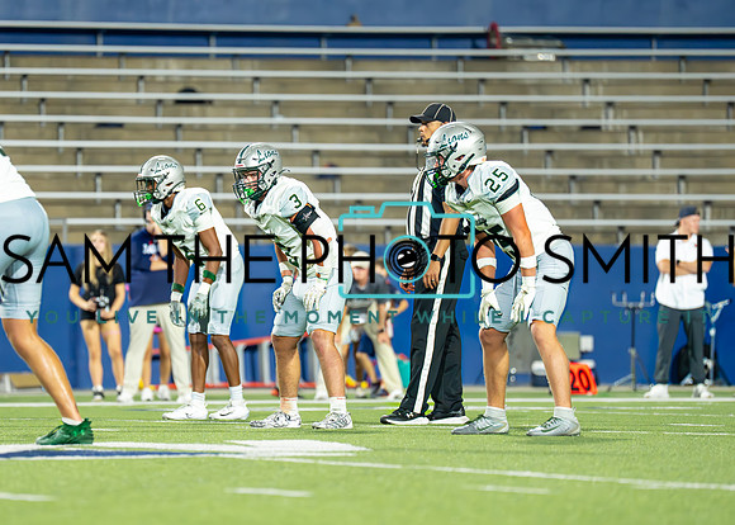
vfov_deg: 4.6
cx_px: 255
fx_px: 6588
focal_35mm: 316
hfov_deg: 6.4
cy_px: 248
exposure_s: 1/1600
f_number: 2.8
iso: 3200
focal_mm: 200
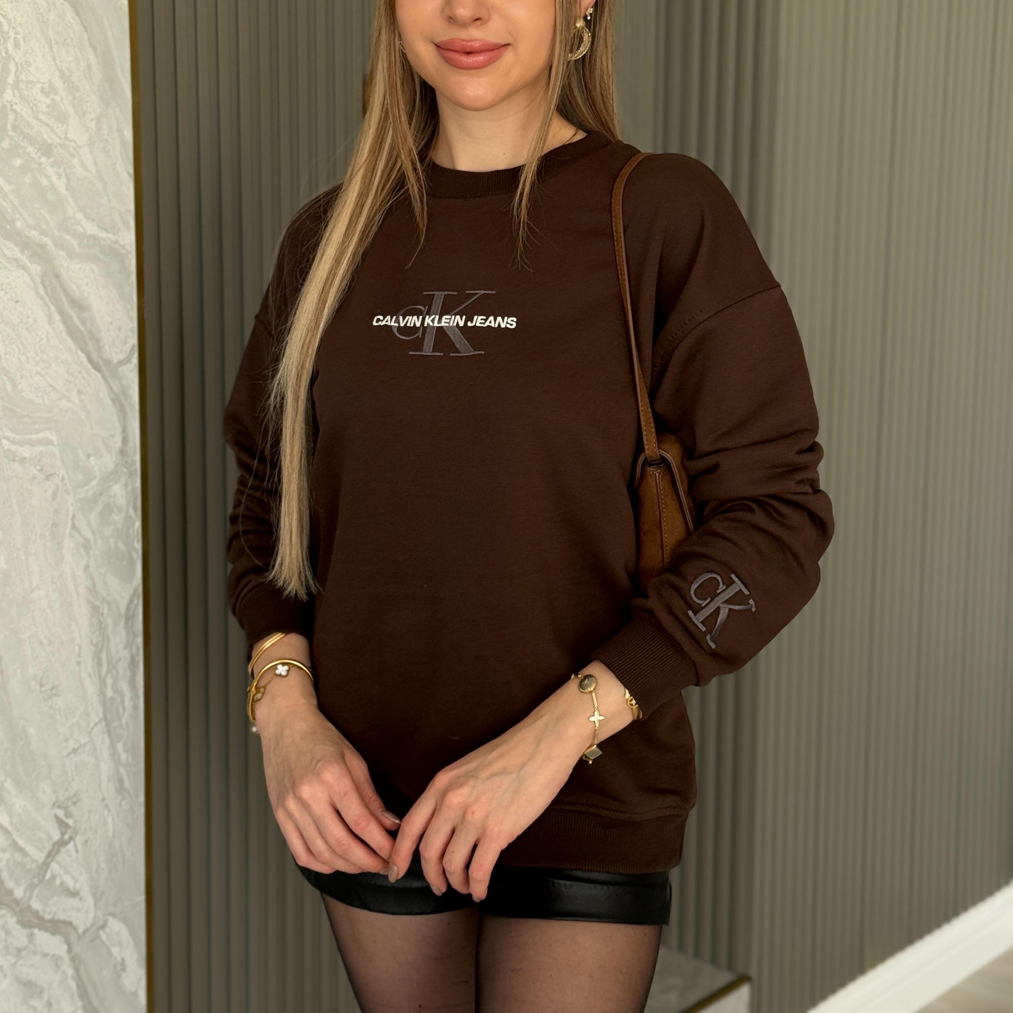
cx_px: 503
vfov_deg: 29.5
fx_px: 1920
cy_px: 401
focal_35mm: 58
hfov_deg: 29.6
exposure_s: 1/145
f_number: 1.78
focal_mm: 6.76
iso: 64
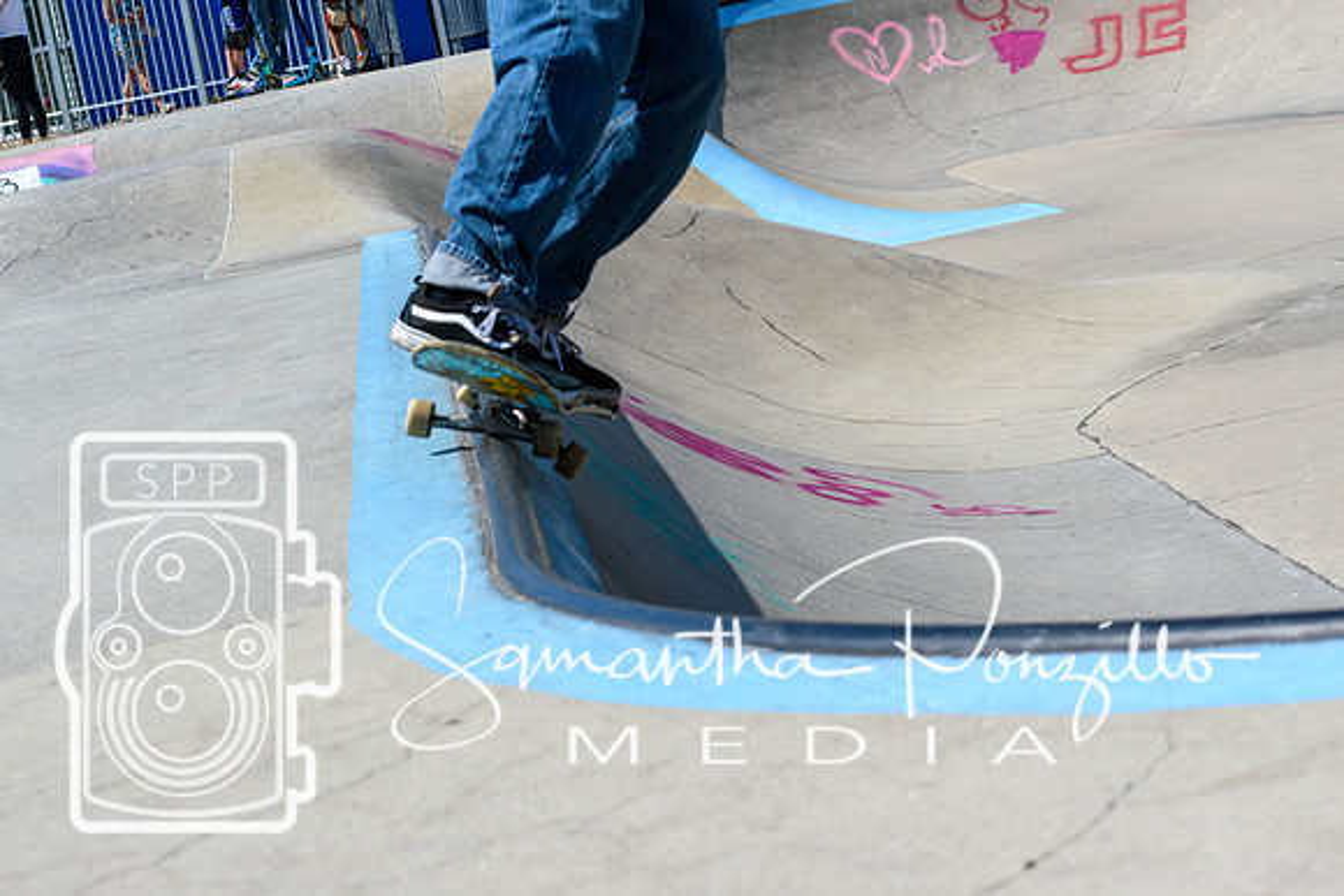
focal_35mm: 105
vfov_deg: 13.0
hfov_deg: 19.5
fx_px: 3921
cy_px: 448
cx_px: 672
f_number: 8
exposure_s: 1/1000
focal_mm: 70
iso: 200
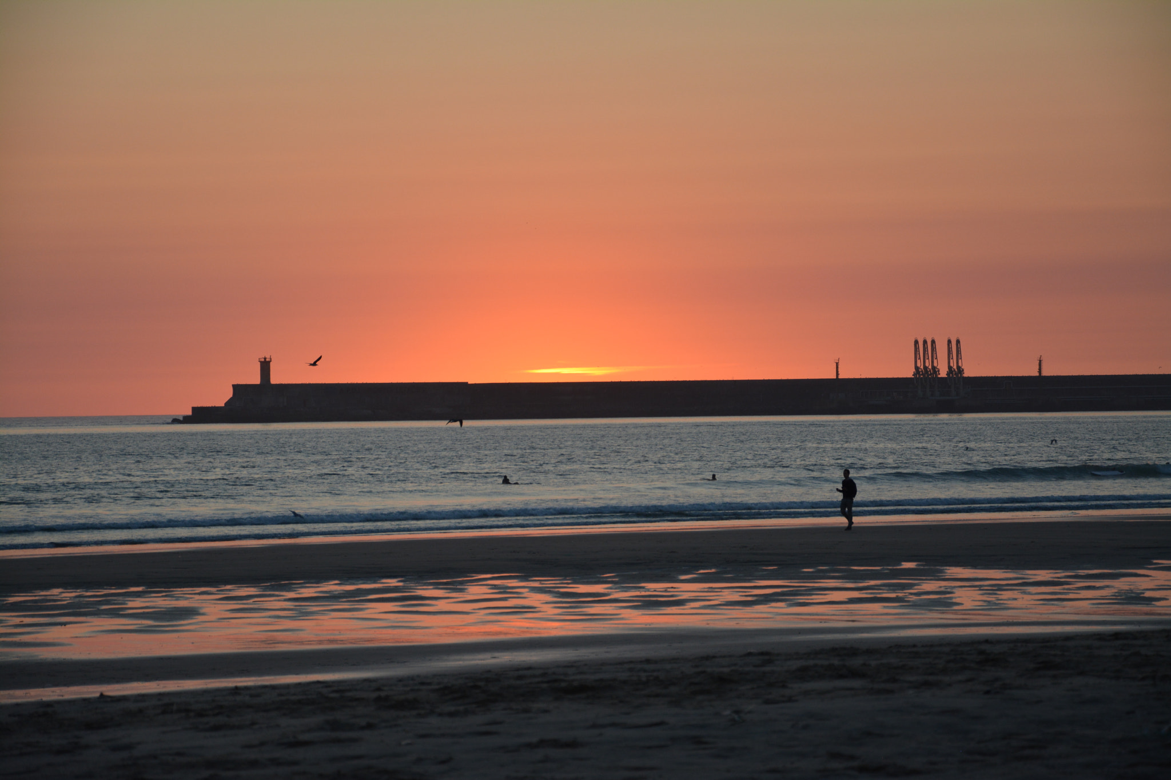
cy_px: 390
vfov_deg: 10.8
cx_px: 586
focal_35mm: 128
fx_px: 4147
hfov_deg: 16.1
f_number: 5.6
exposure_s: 1/400
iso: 400
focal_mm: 85
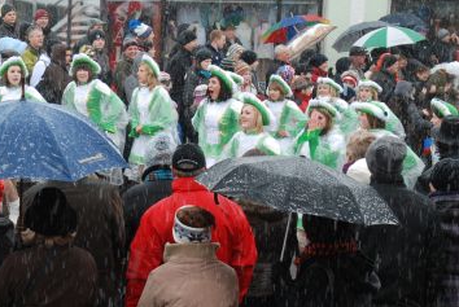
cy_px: 97
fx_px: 1342
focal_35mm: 105
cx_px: 4
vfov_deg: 13.0
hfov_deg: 18.9
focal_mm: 31
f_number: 8
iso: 250
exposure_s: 1/80
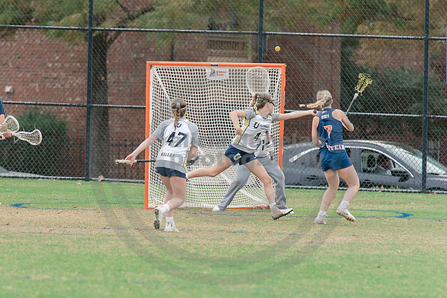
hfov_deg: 4.0
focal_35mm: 512
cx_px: 142
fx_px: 6364
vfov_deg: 2.7
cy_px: 277
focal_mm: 200
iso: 360
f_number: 2.8
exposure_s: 1/1250
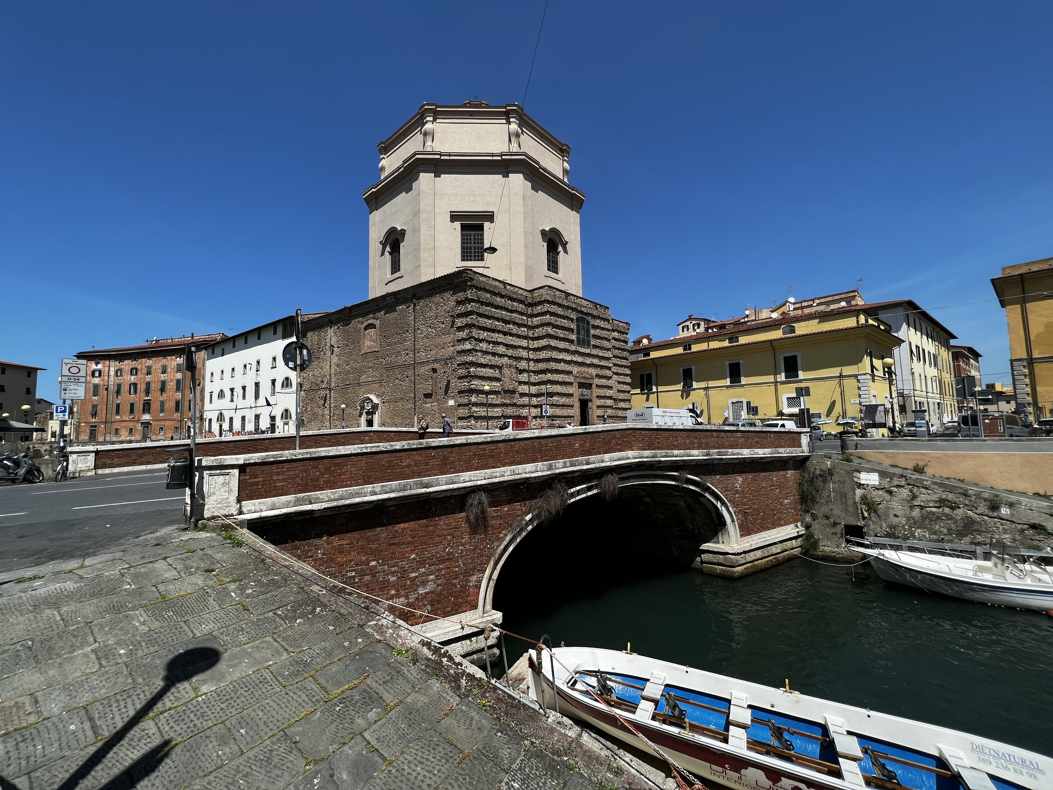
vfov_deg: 89.9
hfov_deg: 106.2
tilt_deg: +3.9
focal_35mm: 13
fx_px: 395
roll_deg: +1.5
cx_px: 526
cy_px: 395
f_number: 1.8
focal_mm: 1.57
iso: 32
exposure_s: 1/1845
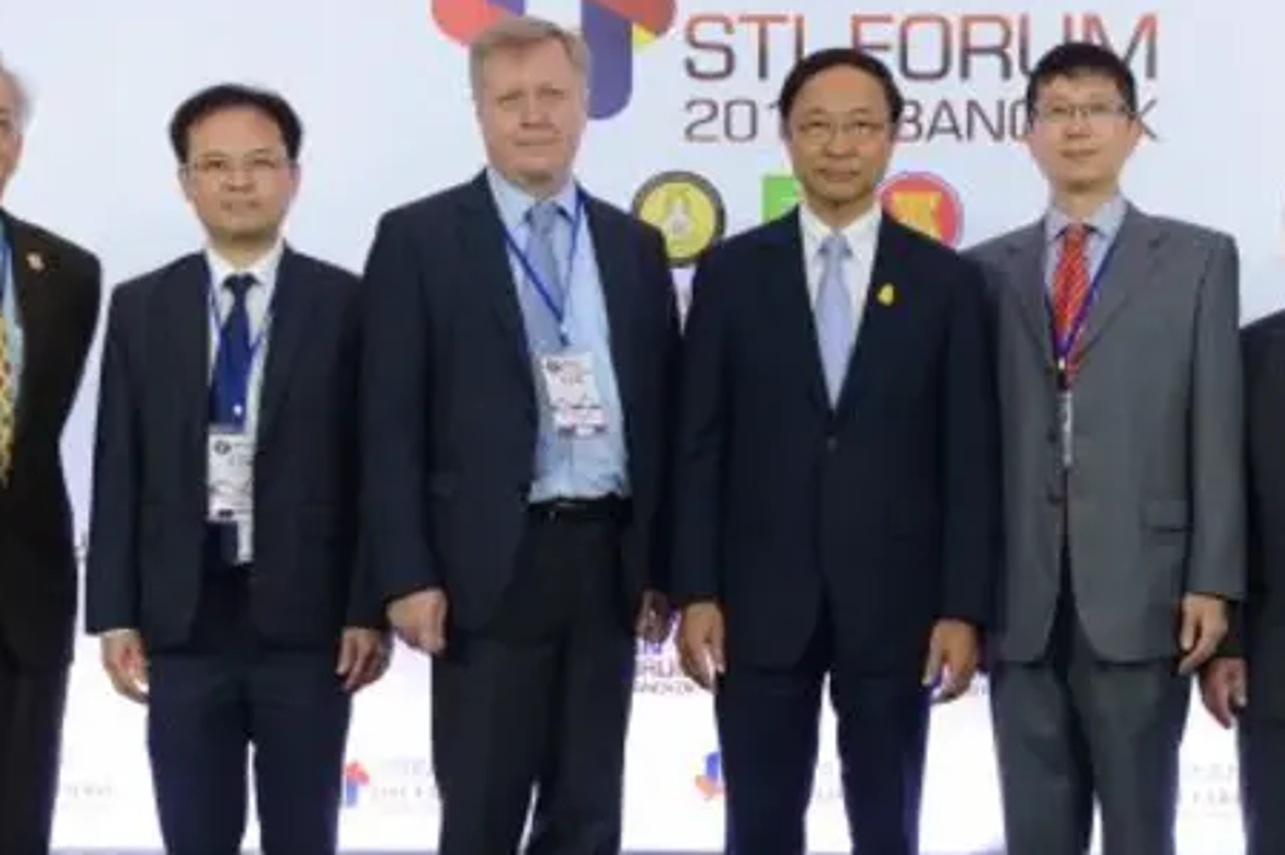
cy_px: 580
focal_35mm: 73
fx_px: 2605
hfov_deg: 27.6
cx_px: 844
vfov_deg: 18.6
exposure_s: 1/125
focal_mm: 42
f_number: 4
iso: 640
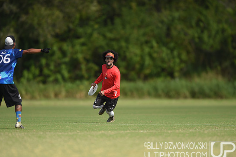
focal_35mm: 426
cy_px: 80
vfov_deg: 3.2
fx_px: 2789
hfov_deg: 4.8
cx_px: 116
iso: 100
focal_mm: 400
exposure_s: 1/1250
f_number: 2.8
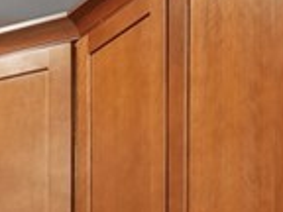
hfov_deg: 12.4
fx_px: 948
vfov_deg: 11.2
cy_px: 463
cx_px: -445
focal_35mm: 116
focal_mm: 16
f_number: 9
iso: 640
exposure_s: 1/1.25
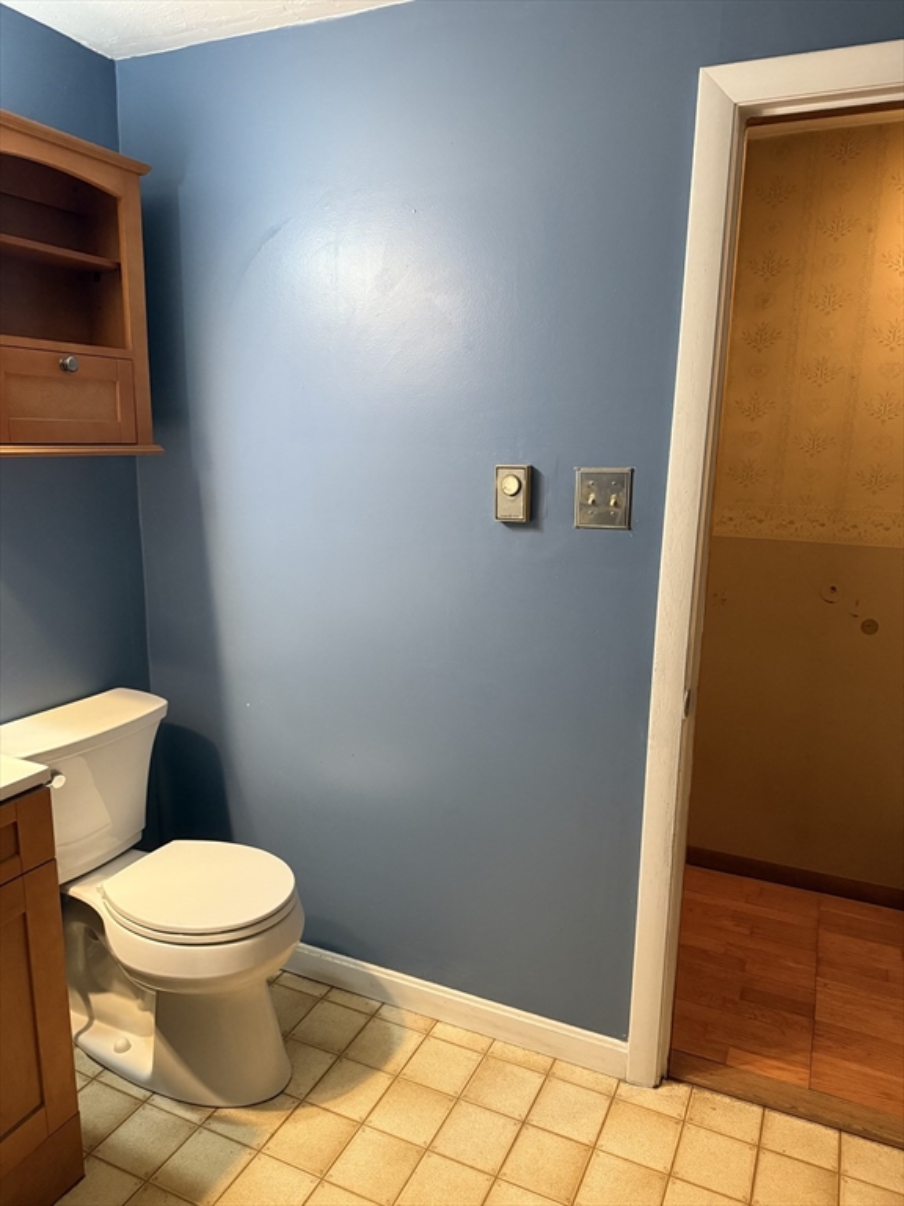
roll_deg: -1.4
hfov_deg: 56.8
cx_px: 452
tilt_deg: -10.8
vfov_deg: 71.6
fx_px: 836
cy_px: 603
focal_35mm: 24
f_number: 1.78
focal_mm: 6.76
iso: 640
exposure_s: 1/60
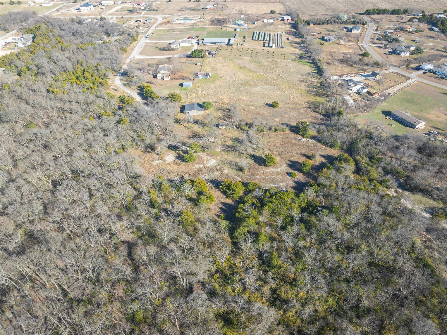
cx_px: 224
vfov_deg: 56.8
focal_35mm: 24
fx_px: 310
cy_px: 168
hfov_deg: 71.6
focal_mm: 12.29
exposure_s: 1/120
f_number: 7.1
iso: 100
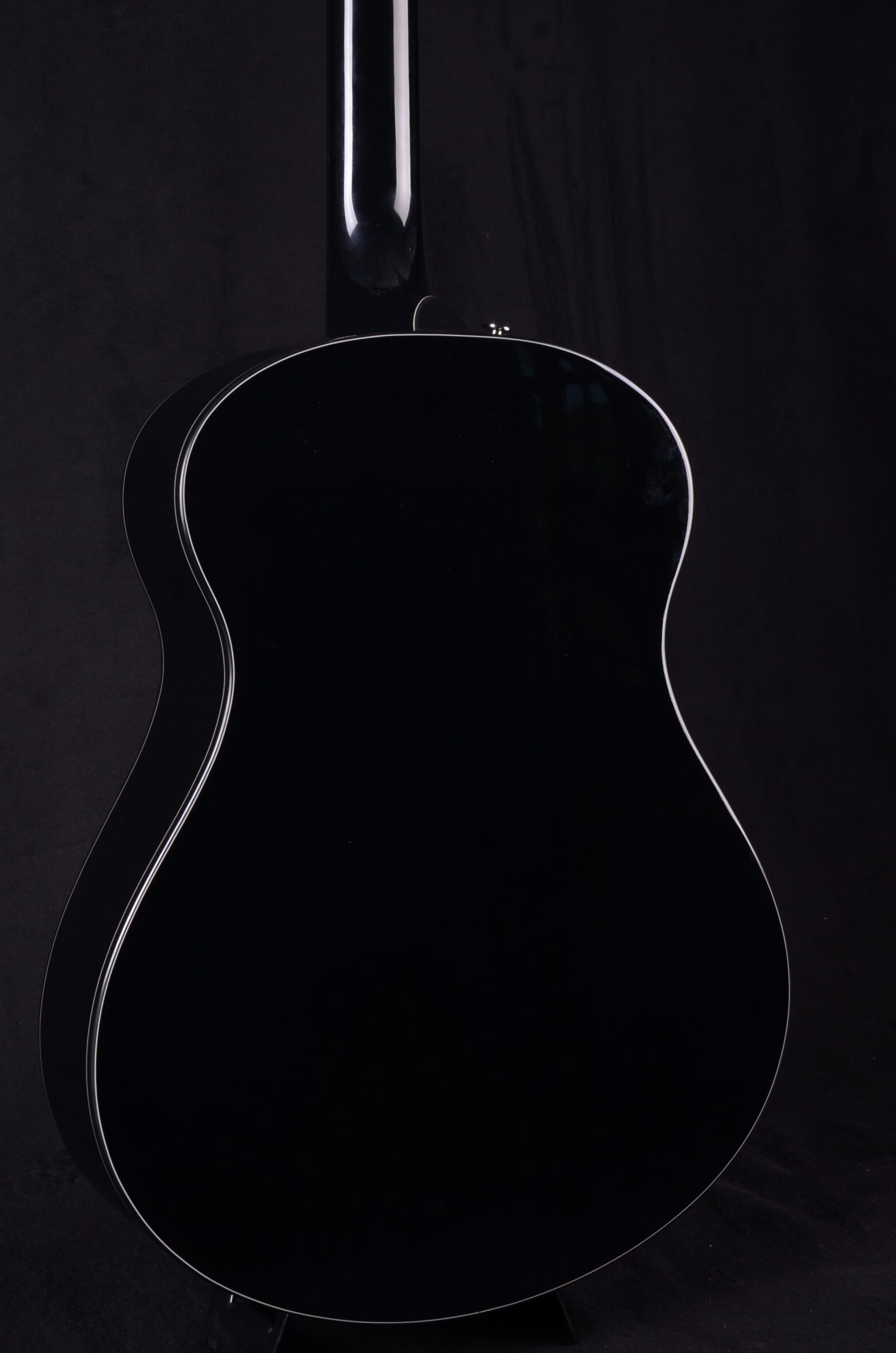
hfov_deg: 23.9
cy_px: 702
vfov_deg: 35.4
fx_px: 2120
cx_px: 439
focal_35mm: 57
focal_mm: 35
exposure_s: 1/200
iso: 200
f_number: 13
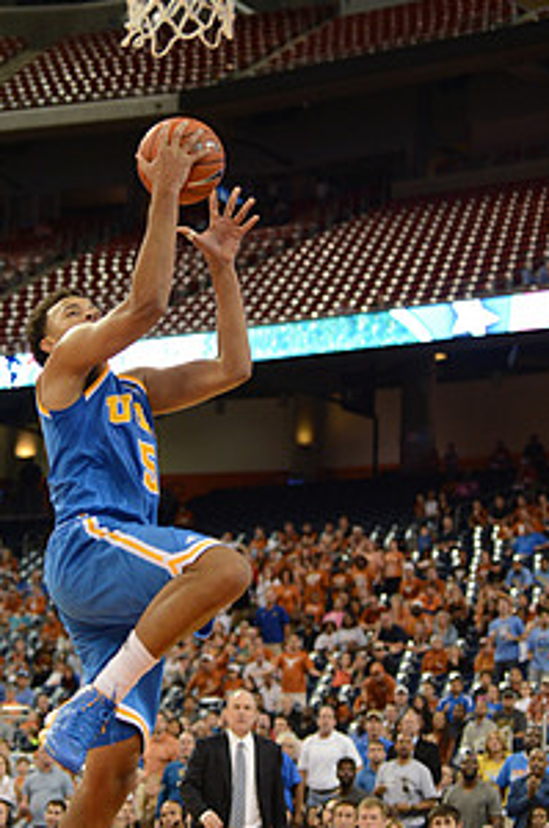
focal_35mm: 105
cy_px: 400
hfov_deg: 13.0
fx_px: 2410
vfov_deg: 19.5
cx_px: 142
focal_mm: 70
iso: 2500
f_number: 2.8
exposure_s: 1/1000
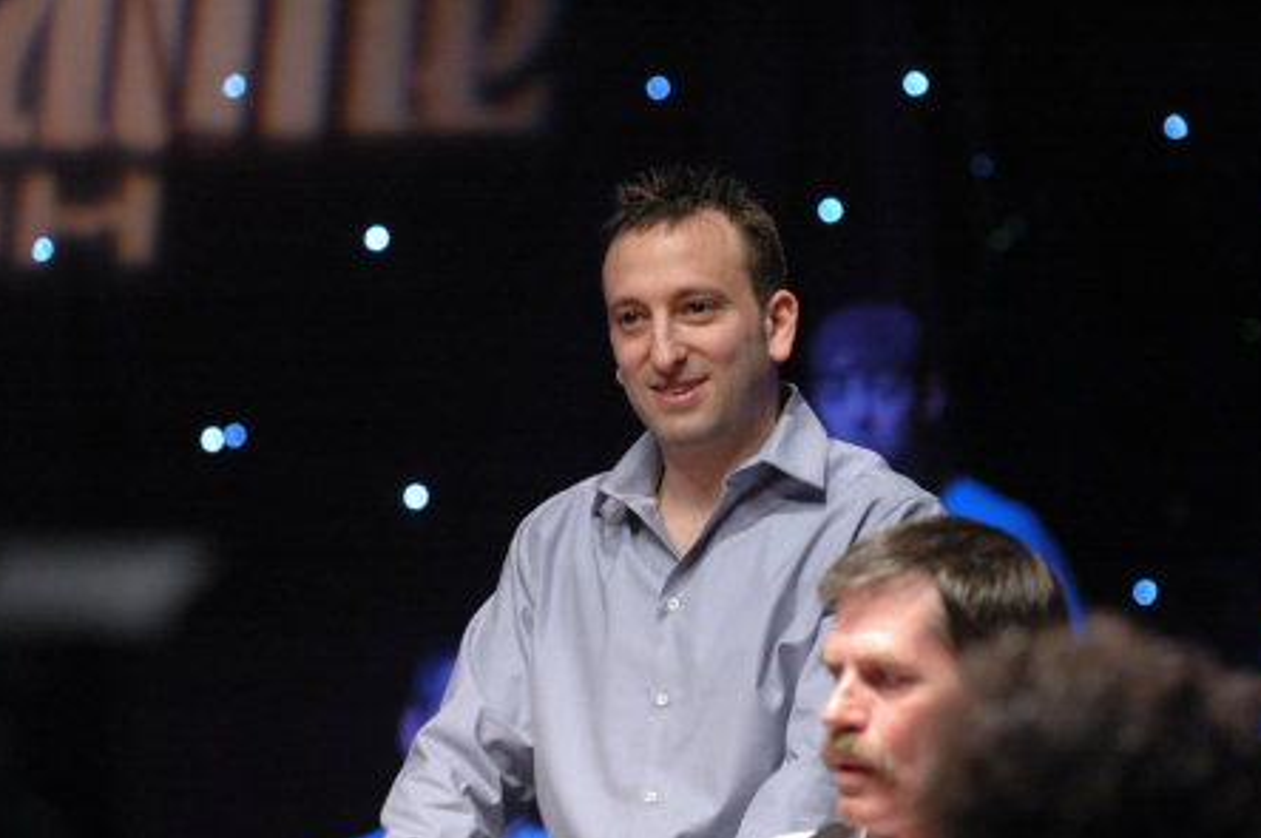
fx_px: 8292
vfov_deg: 5.8
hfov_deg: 8.7
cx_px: 650
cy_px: 439
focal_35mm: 237
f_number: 2.8
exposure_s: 1/50
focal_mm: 150
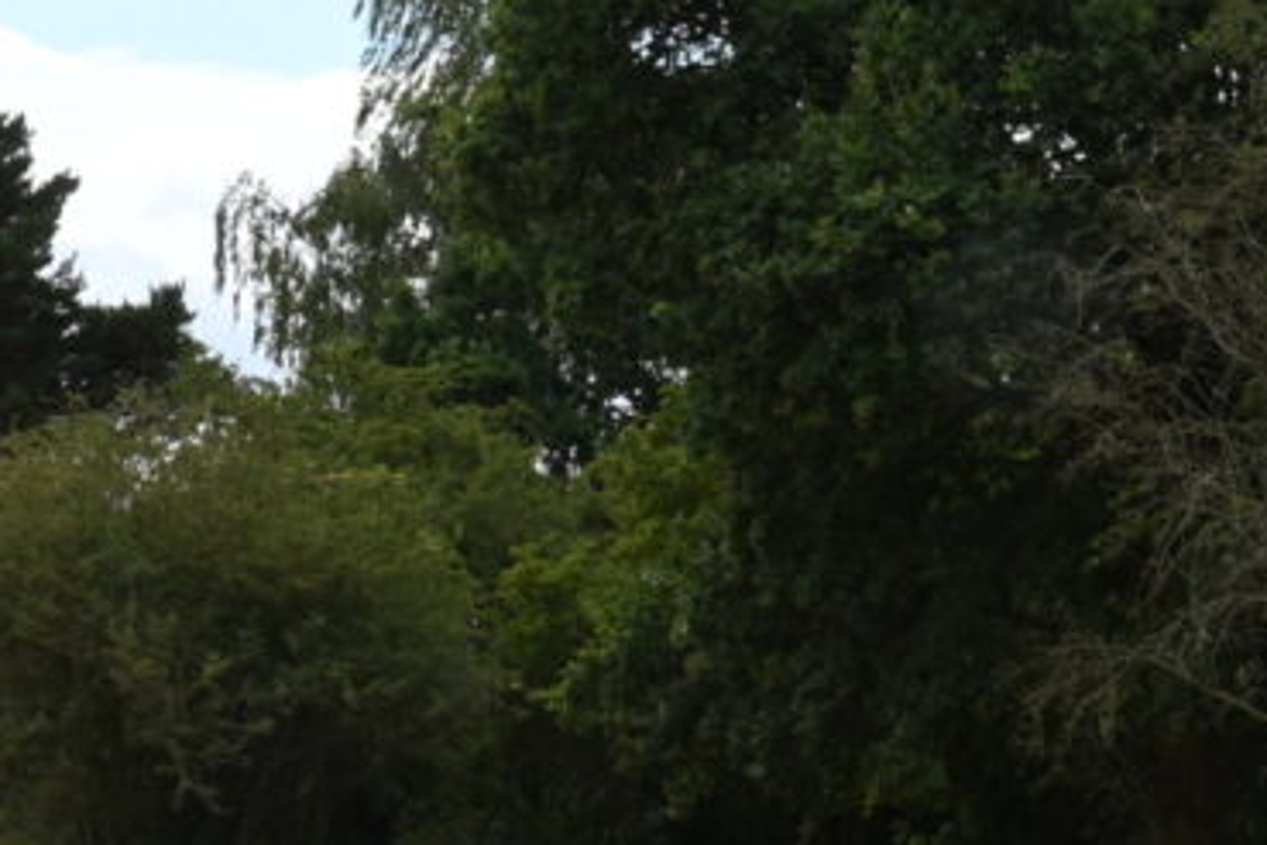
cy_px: 1147
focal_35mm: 128
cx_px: 1166
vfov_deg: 10.5
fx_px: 4499
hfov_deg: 15.8
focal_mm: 34.5
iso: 200
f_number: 16
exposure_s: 1/100
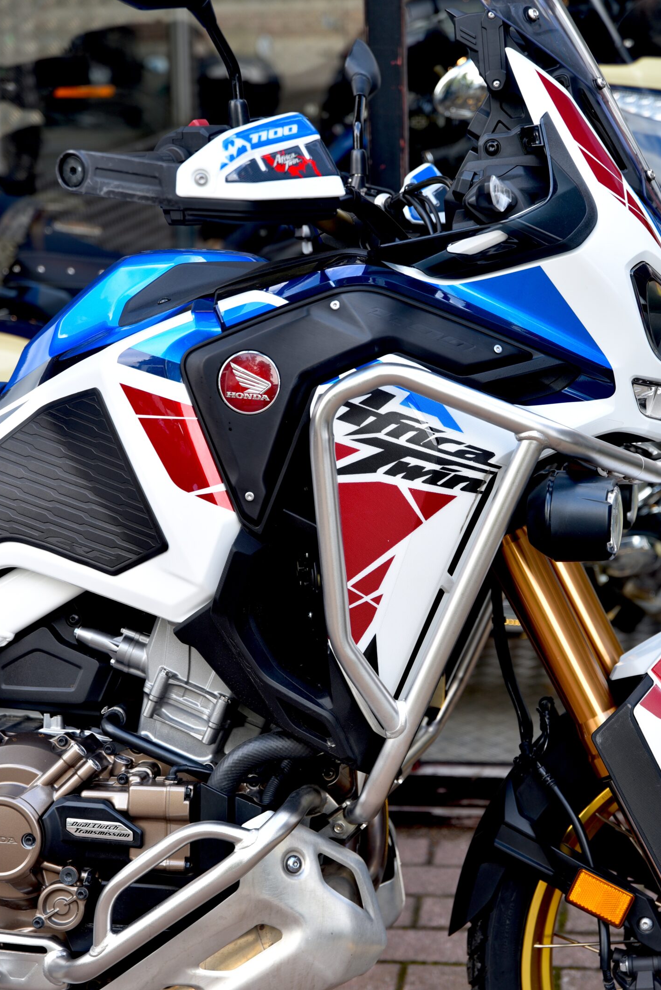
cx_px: 383
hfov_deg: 16.3
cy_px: 552
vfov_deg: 24.2
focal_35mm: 84
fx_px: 2311
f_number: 4
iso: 100
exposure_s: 1/60
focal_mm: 70
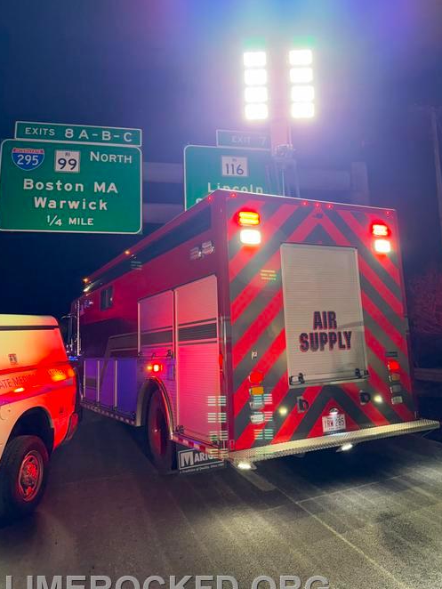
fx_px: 493
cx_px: 261
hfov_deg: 48.0
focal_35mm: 29
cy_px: 254
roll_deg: +2.9
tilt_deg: +10.5
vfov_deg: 61.4
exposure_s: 1/120
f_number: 1.78
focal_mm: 6.76
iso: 320
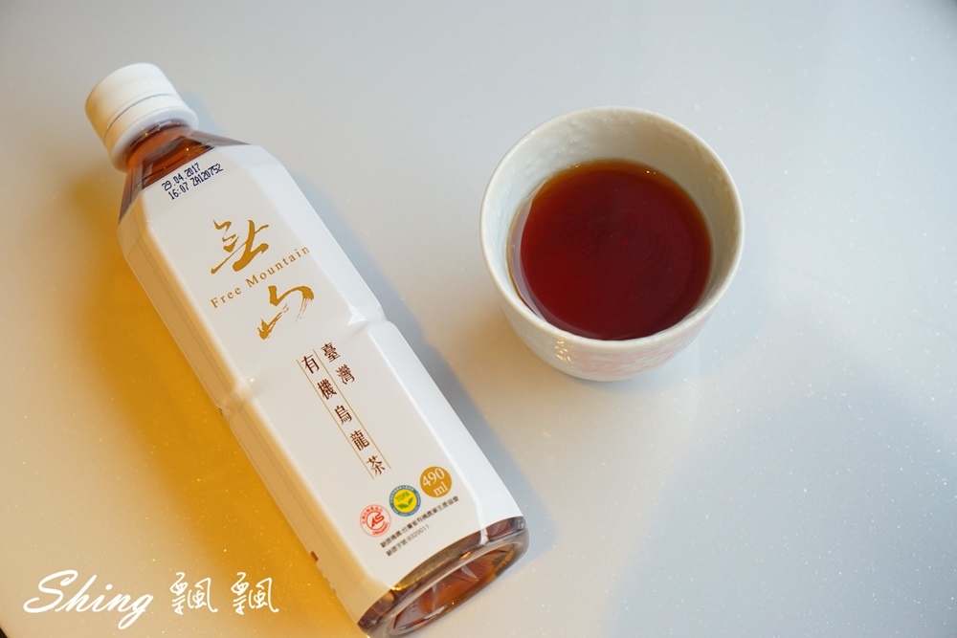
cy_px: 319
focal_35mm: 59
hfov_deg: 33.9
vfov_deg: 23.0
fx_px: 1569
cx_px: 478
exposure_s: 1/80
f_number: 5.6
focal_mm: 59
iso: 800
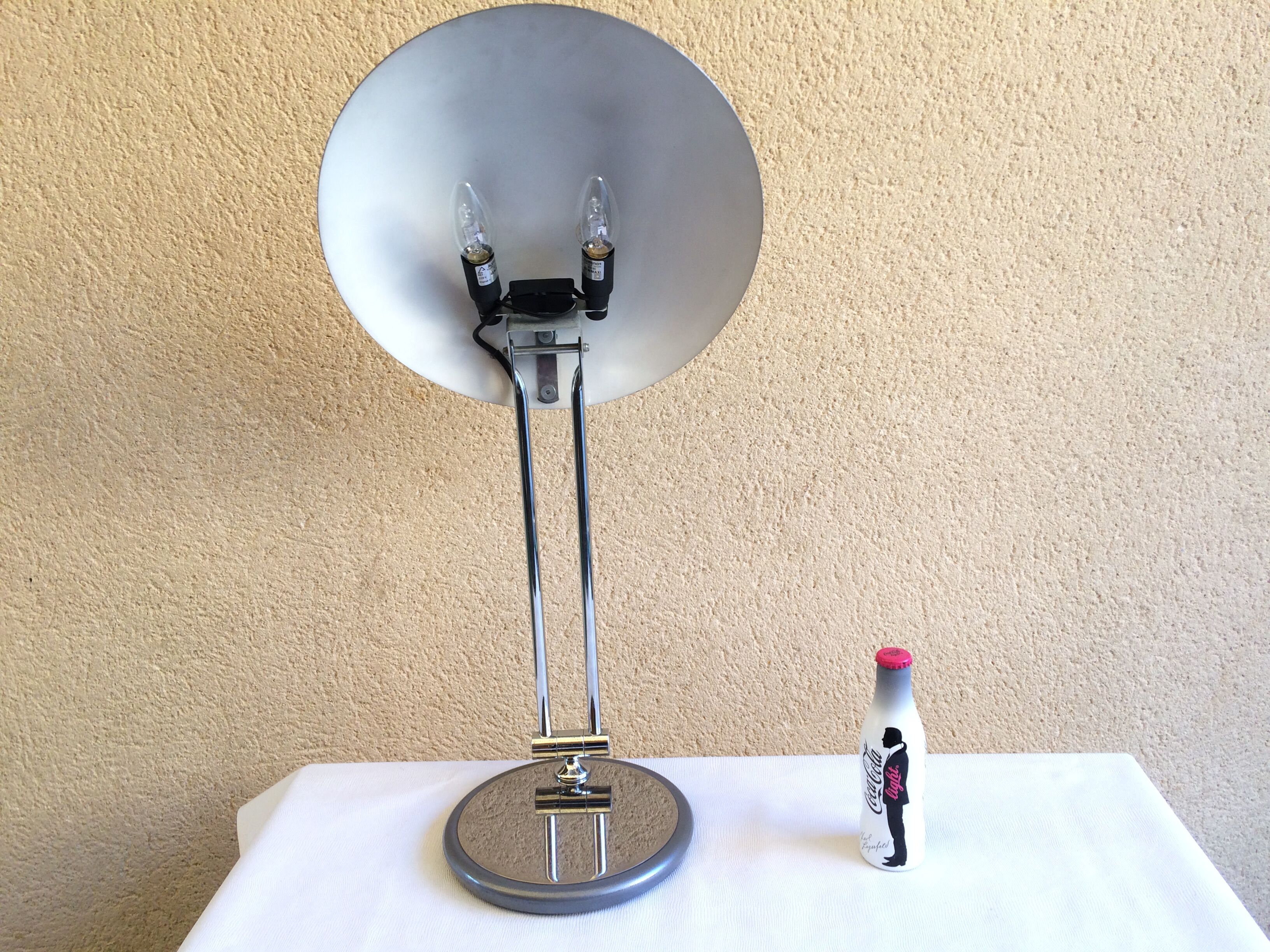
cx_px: 635
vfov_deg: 48.2
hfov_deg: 61.7
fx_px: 1064
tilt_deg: -16.3
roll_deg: +1.8
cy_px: 476
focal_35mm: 29
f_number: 2.2
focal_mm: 4.15
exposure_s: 1/50
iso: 50
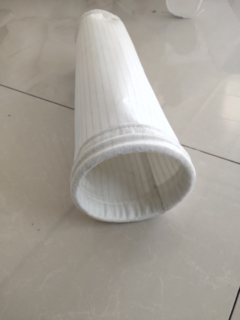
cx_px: 120
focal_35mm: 29
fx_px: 268
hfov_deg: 48.2
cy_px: 160
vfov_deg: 61.7
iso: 97
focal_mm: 4.27
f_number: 1.8
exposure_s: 1/100
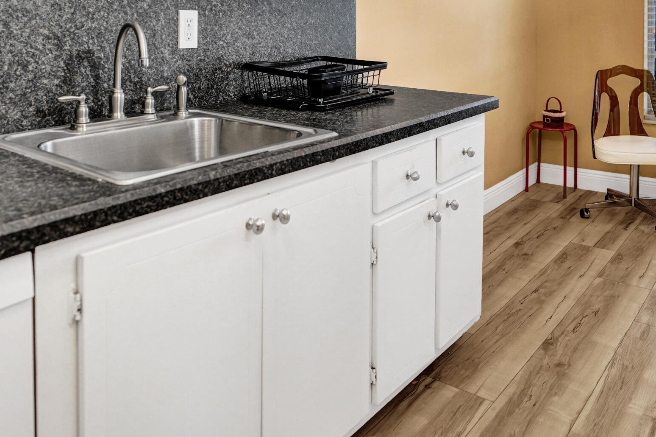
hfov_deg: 60.3
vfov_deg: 38.3
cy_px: 16
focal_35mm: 31
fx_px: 565
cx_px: 318
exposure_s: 1/160
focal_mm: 16
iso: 640
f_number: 2.8
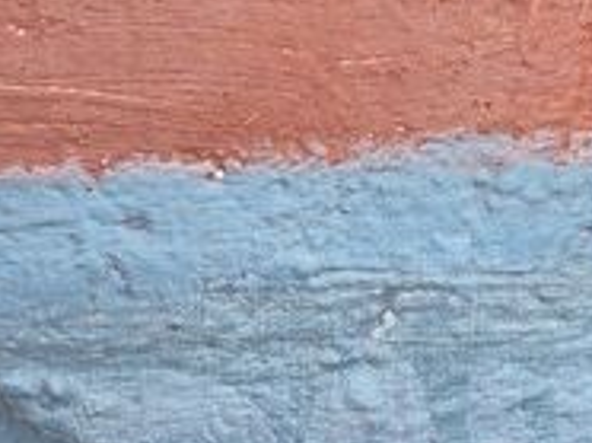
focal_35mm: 99
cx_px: 987
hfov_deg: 17.1
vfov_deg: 14.8
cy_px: 61
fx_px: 1691
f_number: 1.8
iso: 194
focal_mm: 5.56
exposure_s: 1/120
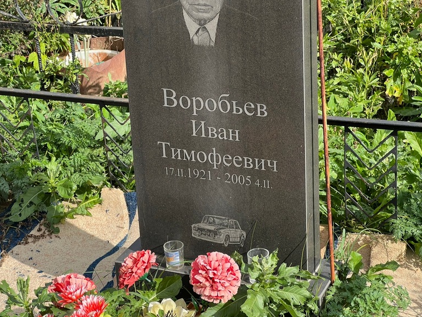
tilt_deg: -21.3
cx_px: 202
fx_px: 987
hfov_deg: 24.1
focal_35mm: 81
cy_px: 163
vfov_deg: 18.2
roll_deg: +5.8
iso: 32
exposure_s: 1/374
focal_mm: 9
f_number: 2.8
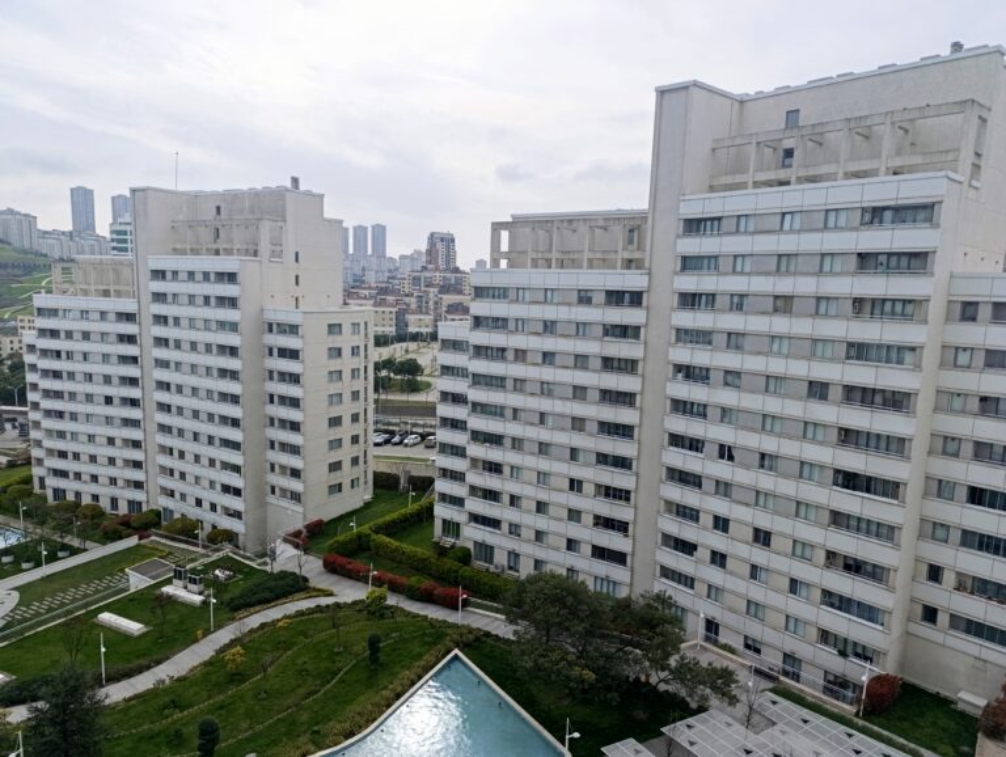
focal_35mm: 23
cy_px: 378
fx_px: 669
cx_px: 503
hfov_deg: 73.9
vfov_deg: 59.0
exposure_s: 1/732
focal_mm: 6.14
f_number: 1.6
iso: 50
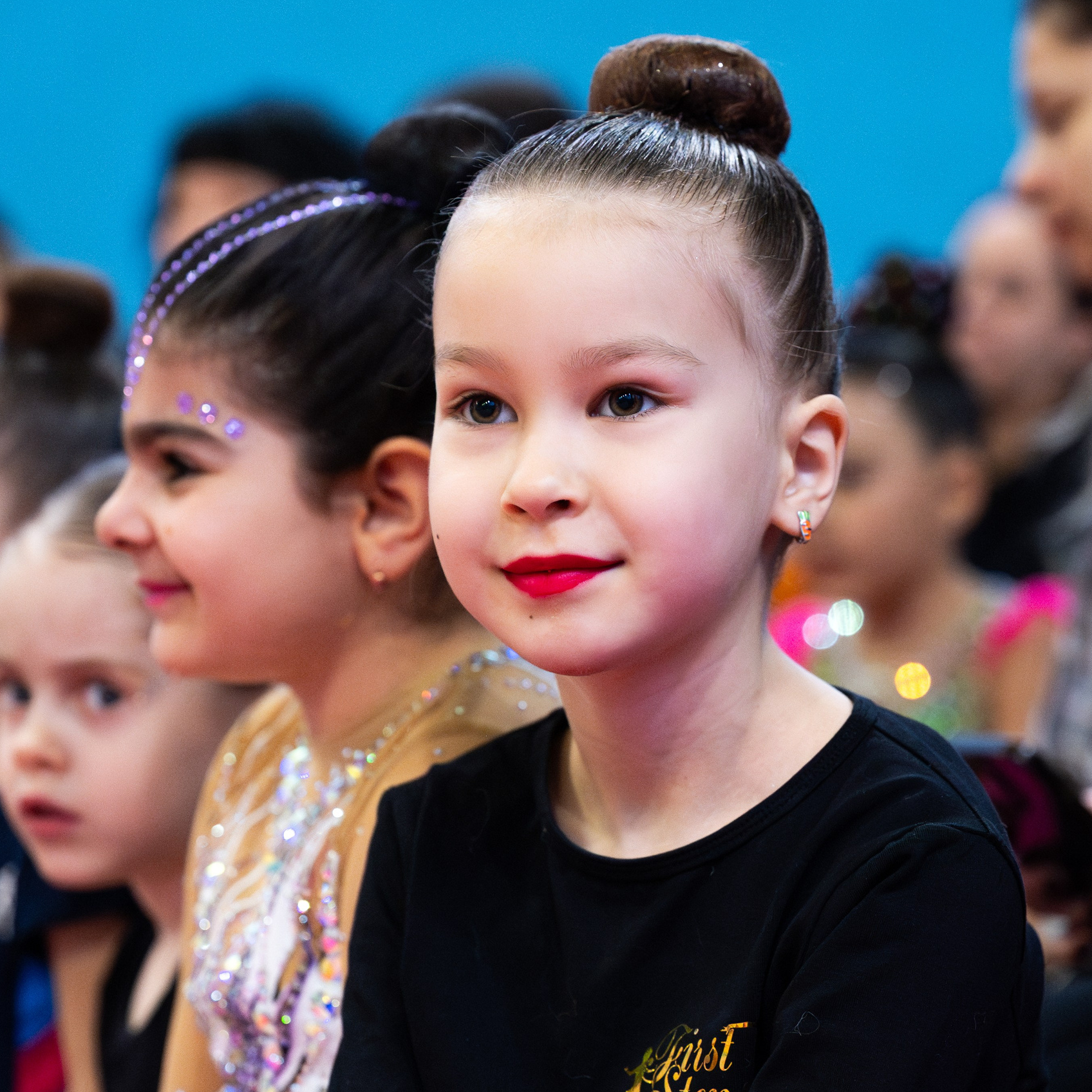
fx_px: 4711
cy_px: 618
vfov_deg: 13.2
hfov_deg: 13.2
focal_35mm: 132
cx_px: 728
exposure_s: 1/640
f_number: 3.2
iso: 5000
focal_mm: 70
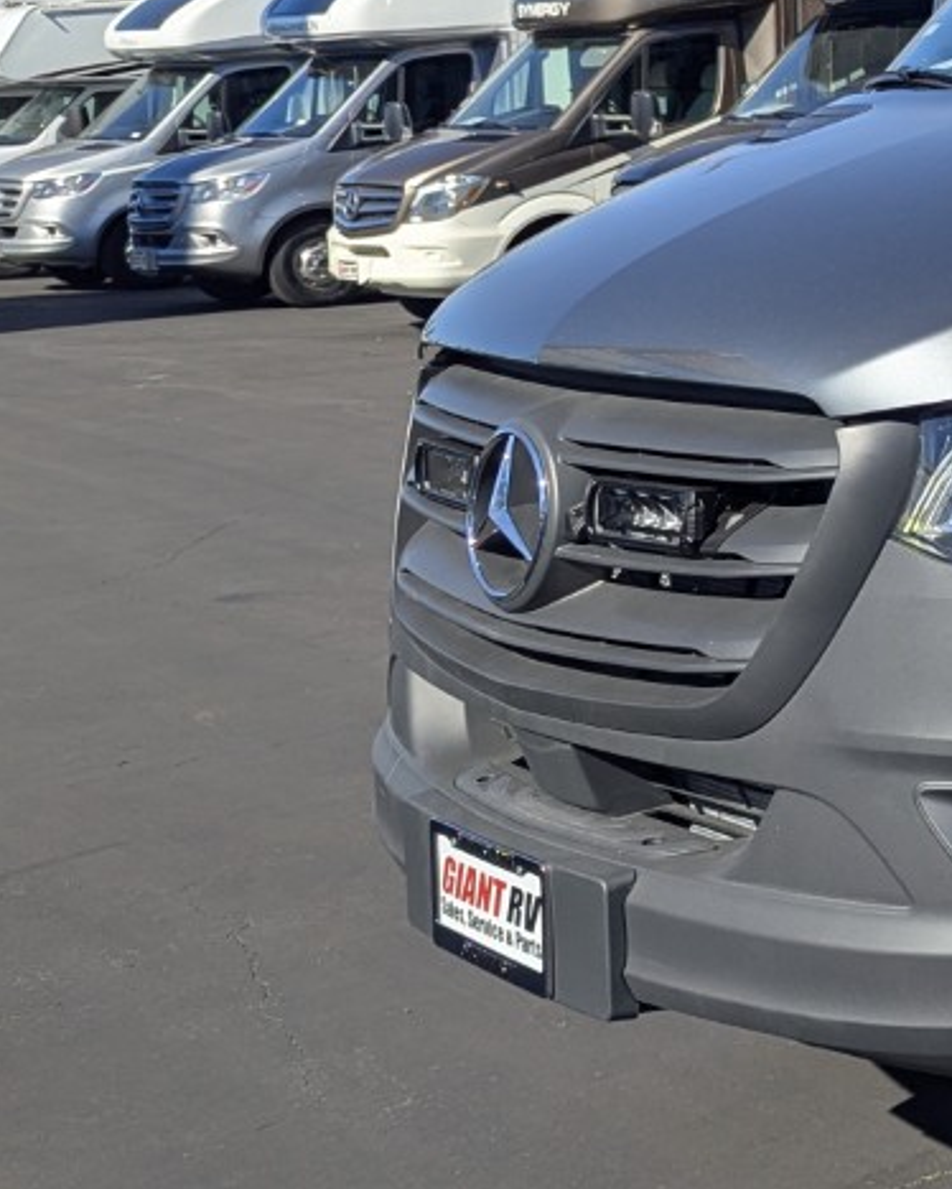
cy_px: 165
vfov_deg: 26.4
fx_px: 2464
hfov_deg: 17.9
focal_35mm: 70
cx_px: 1674
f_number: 1.85
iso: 44
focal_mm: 6.81
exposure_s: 1/2262
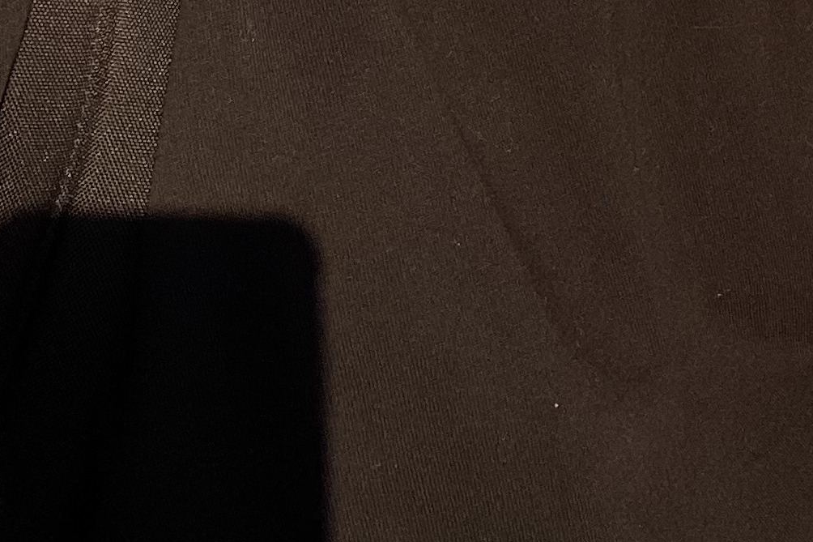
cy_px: -629
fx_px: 2167
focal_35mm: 96
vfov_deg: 12.2
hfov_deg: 20.2
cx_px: 919
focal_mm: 2.71
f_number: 2.2
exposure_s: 1/900
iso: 25
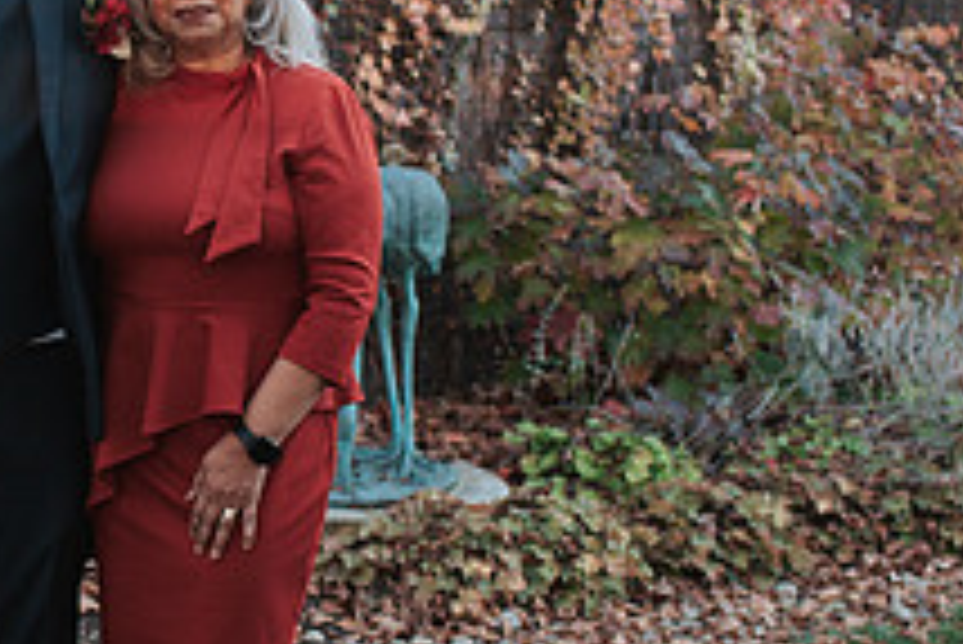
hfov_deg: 19.6
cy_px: 299
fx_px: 2650
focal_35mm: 99
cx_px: -146
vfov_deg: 13.8
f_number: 2.8
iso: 900
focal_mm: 35
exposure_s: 1/250
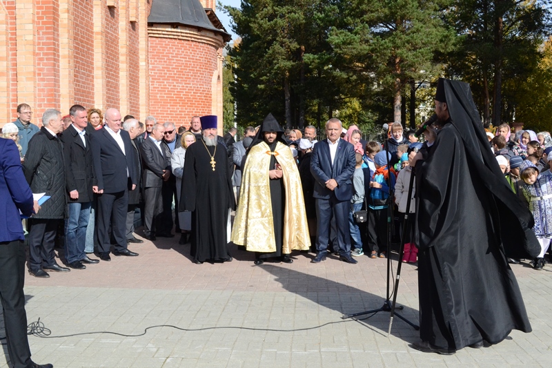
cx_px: 276
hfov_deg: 46.4
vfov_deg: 31.9
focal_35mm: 42
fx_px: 644
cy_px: 184
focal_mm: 28
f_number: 13
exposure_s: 1/1000
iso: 1600
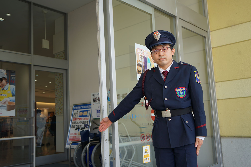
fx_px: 258
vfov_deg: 35.9
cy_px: 84
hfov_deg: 51.9
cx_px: 126
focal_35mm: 37
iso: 100
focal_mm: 37
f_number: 4.5
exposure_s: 1/200
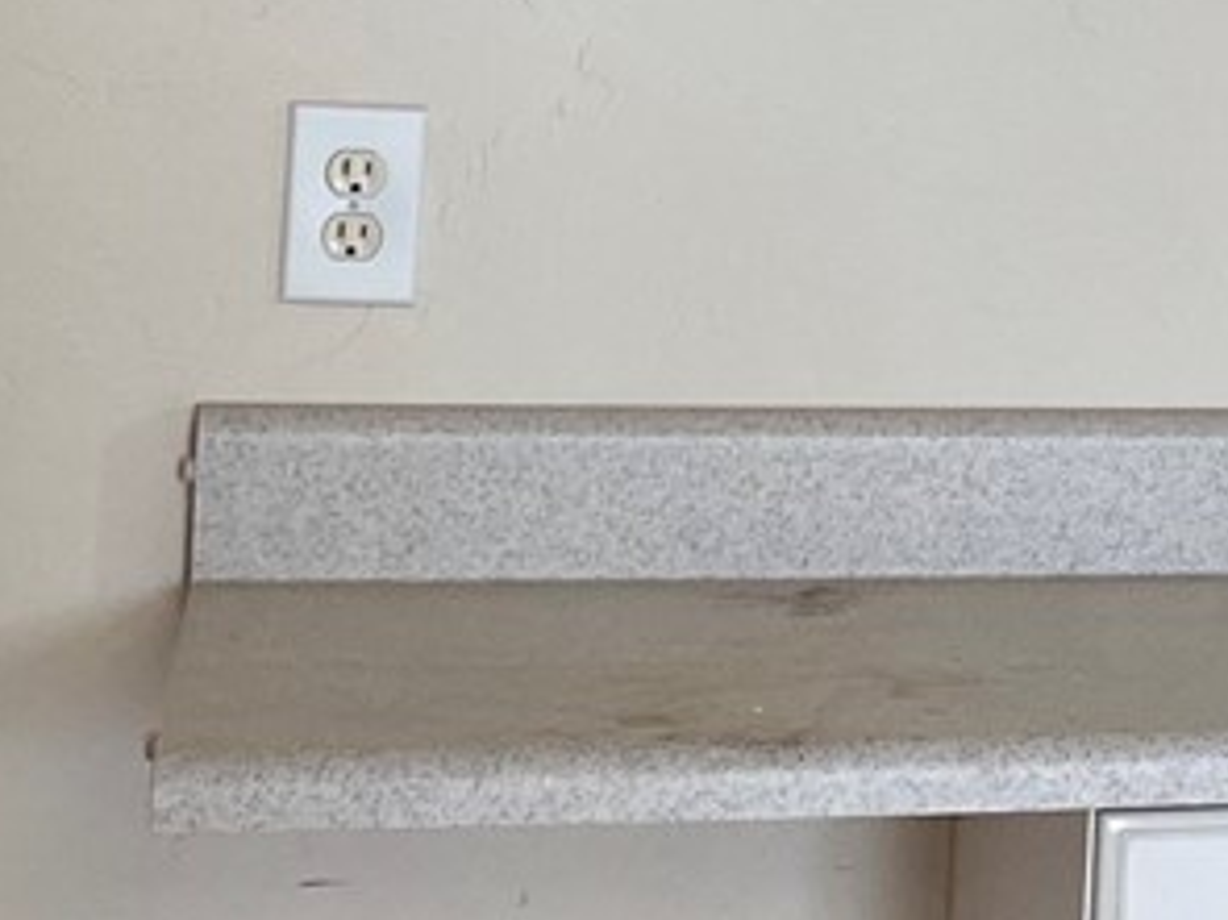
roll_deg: -2.2
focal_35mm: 141
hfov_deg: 12.4
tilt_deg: -2.0
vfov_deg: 10.4
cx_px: 2427
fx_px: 5000
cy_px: -62
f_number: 1.8
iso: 125
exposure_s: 1/119
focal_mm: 4.25
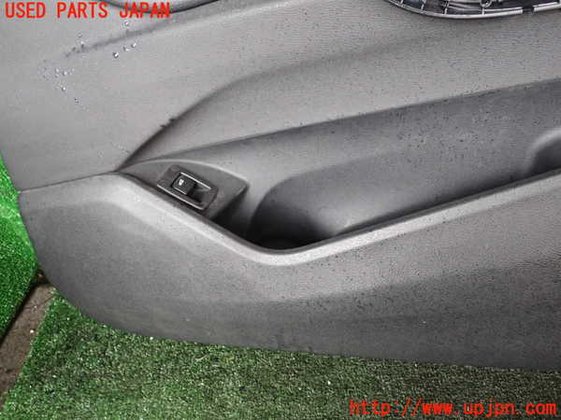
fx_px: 486
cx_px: 280
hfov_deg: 60.0
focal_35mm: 30
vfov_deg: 46.8
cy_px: 210
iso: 640
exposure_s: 1/30
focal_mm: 5.4
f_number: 2.3
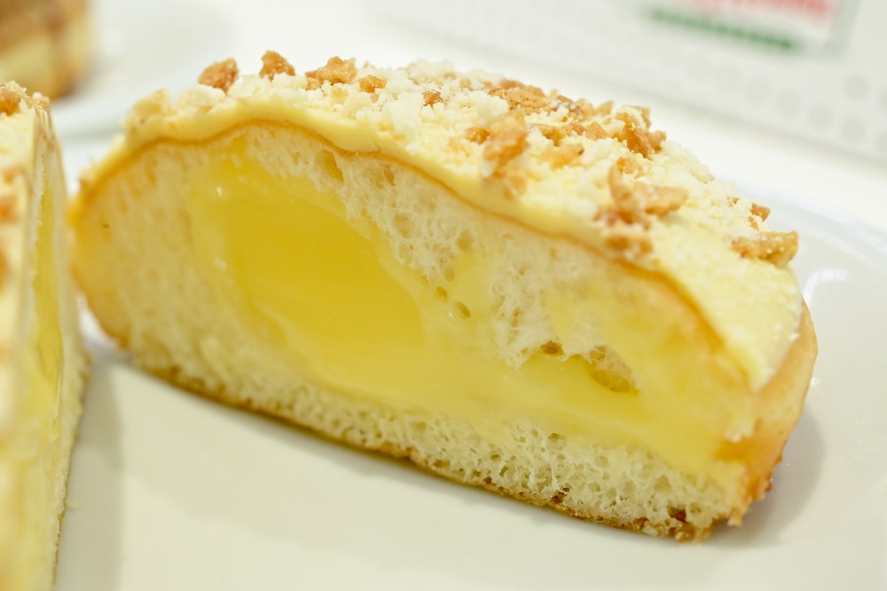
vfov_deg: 22.6
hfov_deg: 33.4
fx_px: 1478
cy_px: 296
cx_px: 444
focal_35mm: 60
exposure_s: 1/100
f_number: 10
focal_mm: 60
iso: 6400
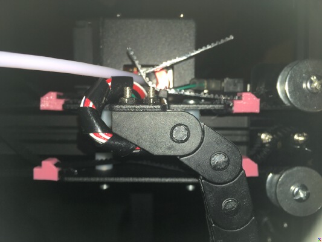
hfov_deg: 61.6
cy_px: 121
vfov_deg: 48.2
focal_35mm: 29
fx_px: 270
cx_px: 161
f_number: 2.2
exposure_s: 1/122
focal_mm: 4.15
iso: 25
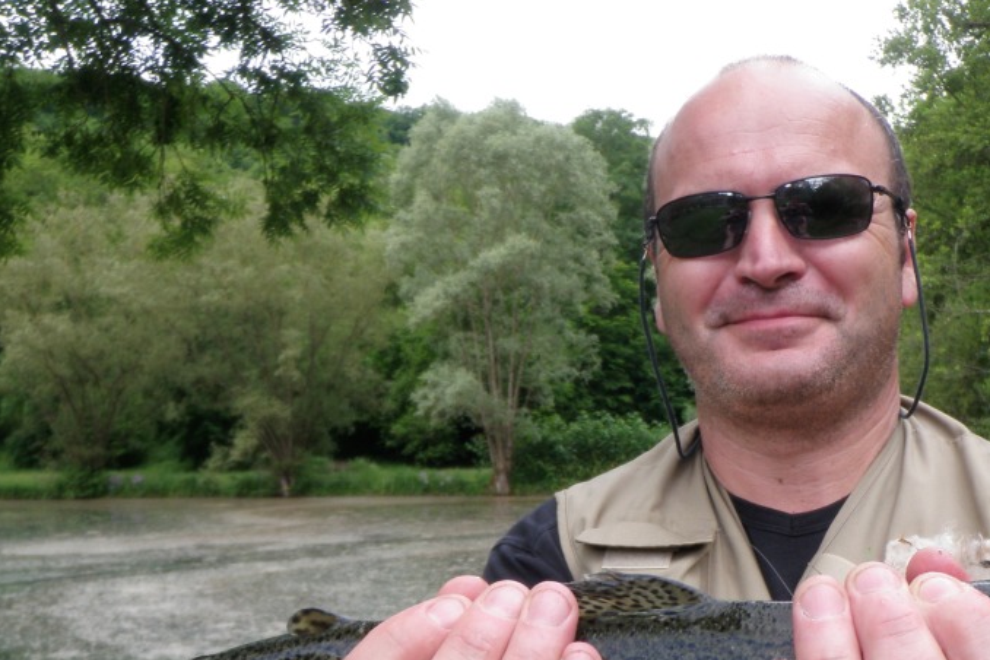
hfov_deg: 44.0
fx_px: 1210
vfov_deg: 29.8
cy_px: 523
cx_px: 648
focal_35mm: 44
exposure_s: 1/80
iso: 50
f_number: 3.5
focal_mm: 5
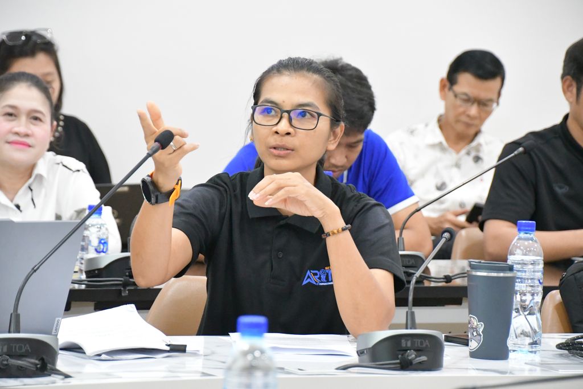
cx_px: 292
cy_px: 194
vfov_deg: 7.5
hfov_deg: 11.2
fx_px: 2964
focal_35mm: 183
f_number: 5.6
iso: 11400
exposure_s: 1/125
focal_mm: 122
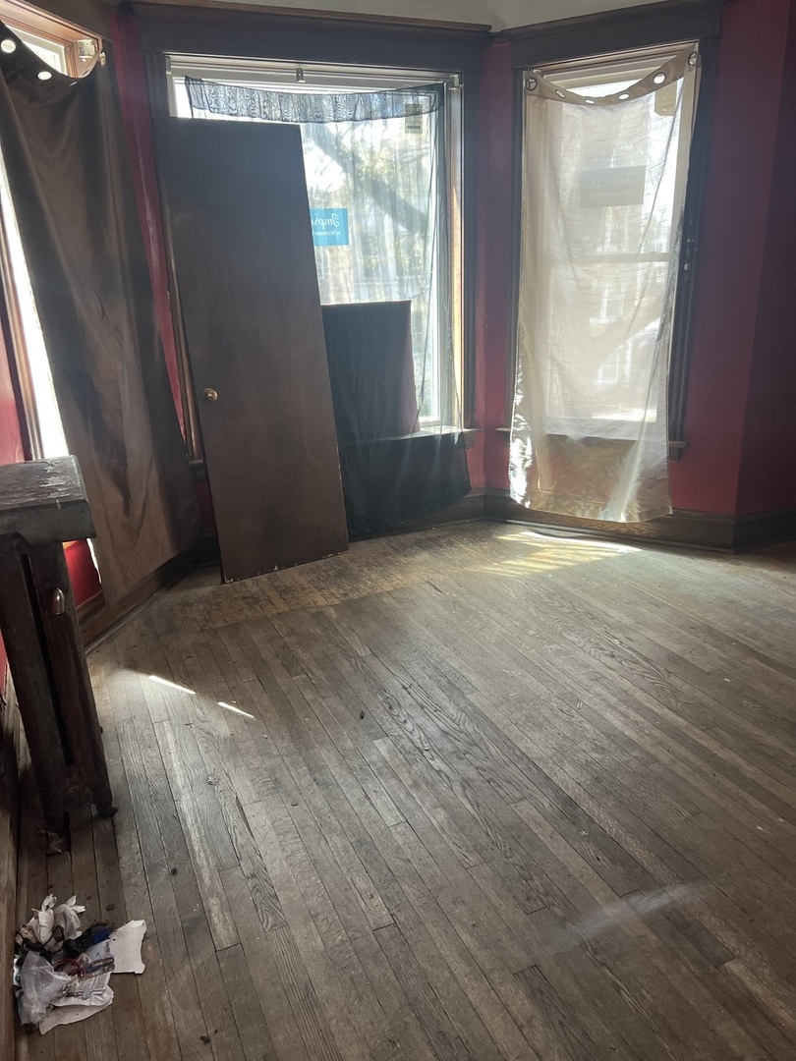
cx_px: 398
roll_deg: +2.0
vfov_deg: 67.3
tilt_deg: -15.3
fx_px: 797
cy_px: 530
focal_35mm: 26
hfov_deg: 53.1
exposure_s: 1/103
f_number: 1.5
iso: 125
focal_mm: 5.7
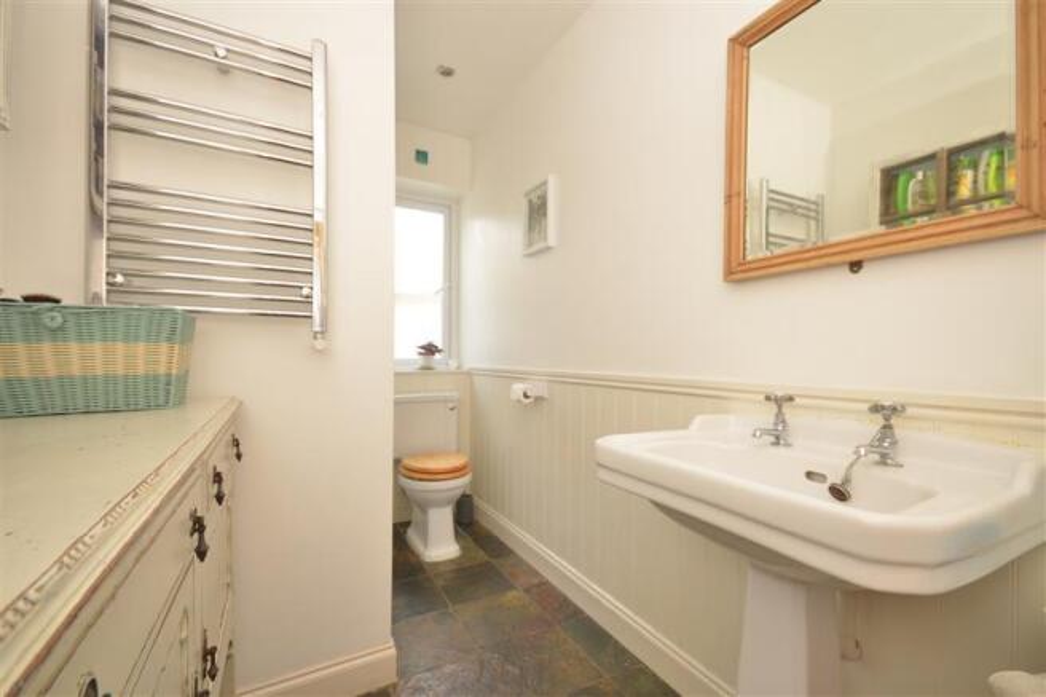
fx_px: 436
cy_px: 348
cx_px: 523
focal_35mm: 15
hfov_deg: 100.4
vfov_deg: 77.3
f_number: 7.1
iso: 500
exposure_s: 1/10
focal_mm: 10
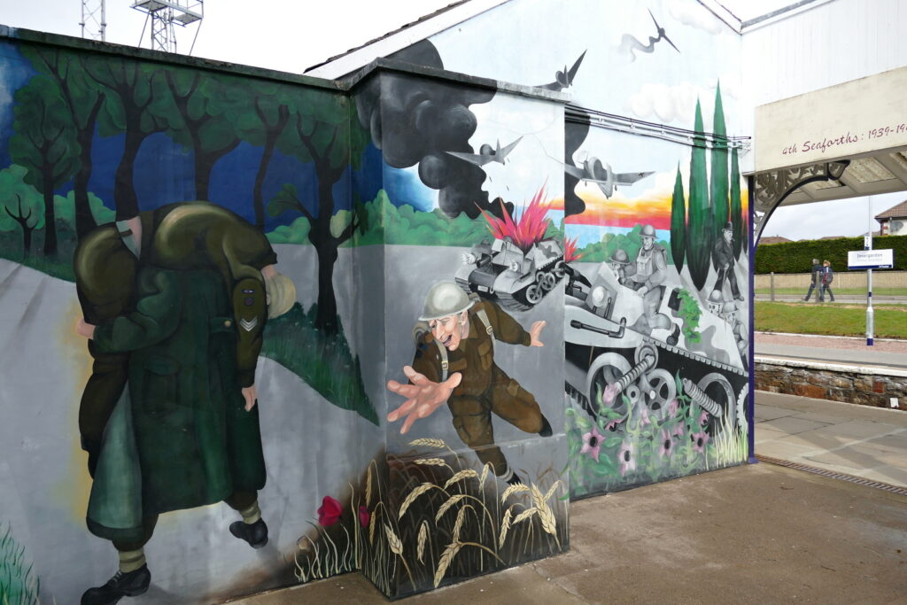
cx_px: 454
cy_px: 302
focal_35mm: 25
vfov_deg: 51.3
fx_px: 630
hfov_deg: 71.5
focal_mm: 9.12
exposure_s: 1/1000
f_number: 2.8
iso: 125
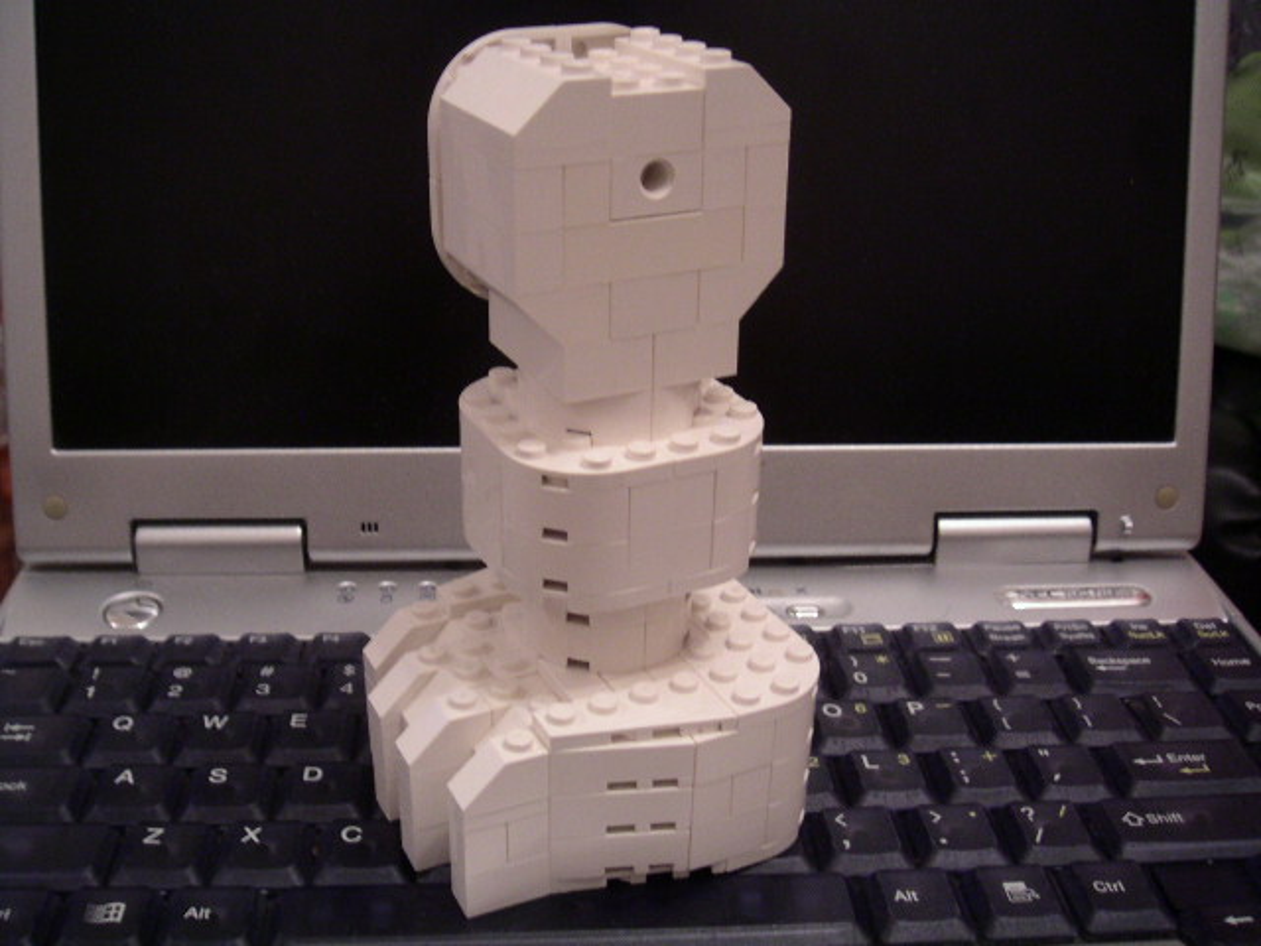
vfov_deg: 37.7
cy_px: 473
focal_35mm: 38
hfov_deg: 49.0
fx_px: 1384
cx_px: 630
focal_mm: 6
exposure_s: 1/4
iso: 100
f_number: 2.8
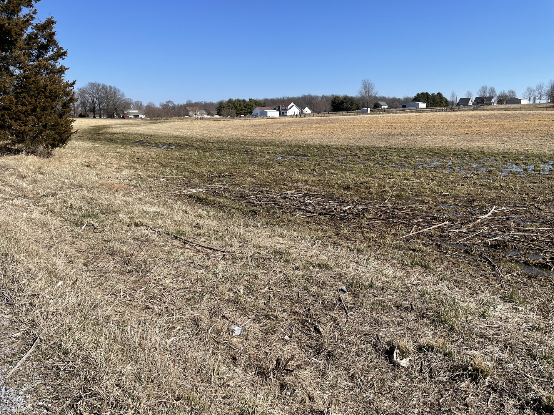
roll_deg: +0.9
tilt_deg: -10.4
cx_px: 277
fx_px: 416
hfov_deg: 67.3
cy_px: 208
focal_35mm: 26
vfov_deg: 53.1
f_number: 1.6
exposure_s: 1/3731
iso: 32
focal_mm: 4.2
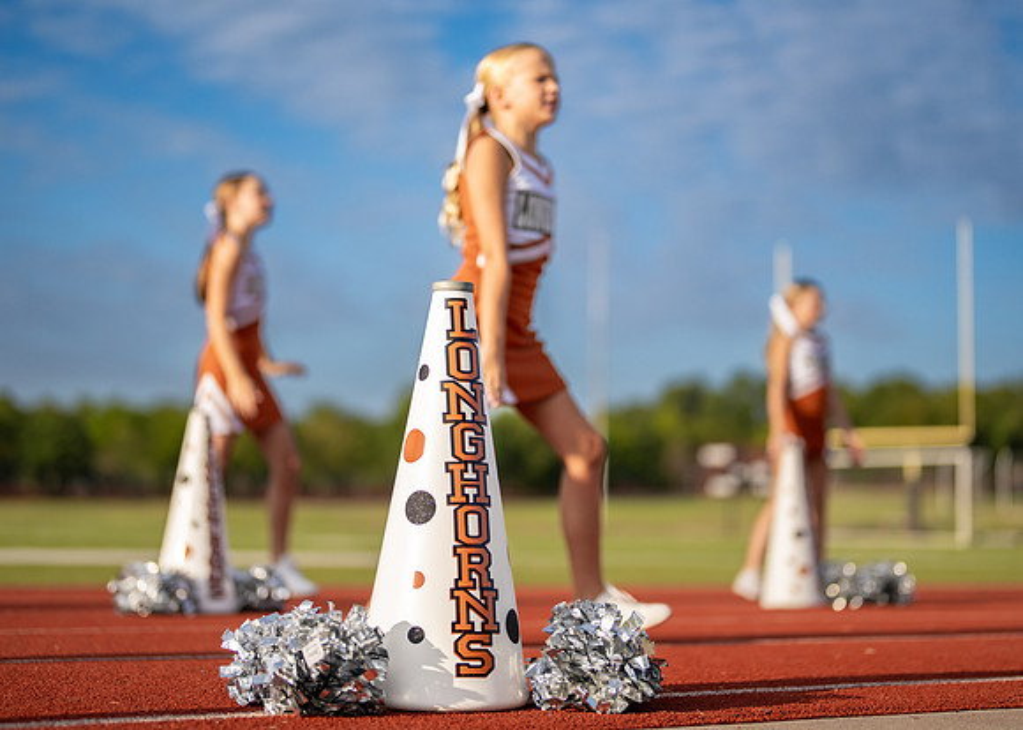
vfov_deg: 21.1
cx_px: 502
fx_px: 1956
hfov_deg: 29.3
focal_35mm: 67
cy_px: 284
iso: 200
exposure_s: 1/12800
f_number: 1.2
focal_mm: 50
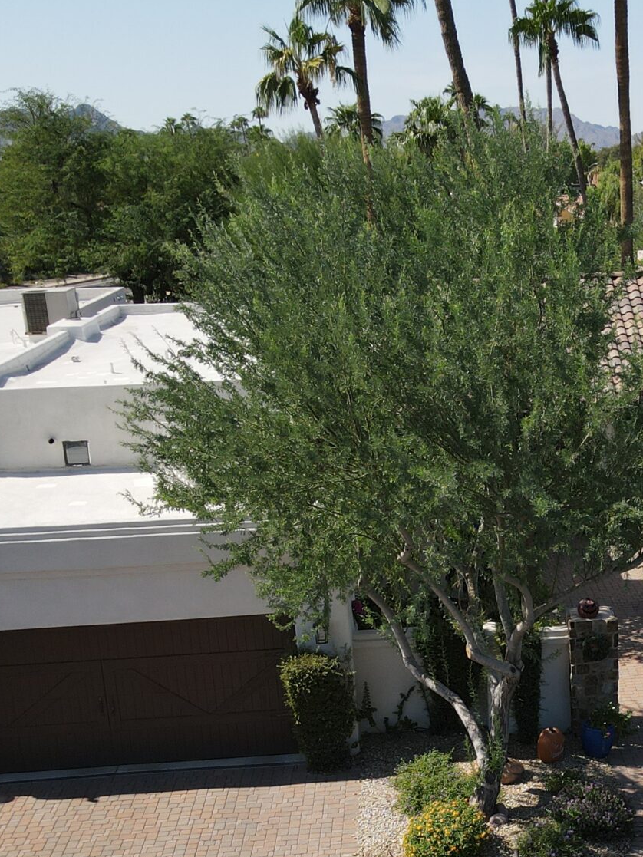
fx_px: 1362
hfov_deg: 25.8
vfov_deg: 34.1
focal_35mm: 55
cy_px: 660
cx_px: 570
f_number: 2.8
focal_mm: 4.5
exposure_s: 1/640
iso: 100
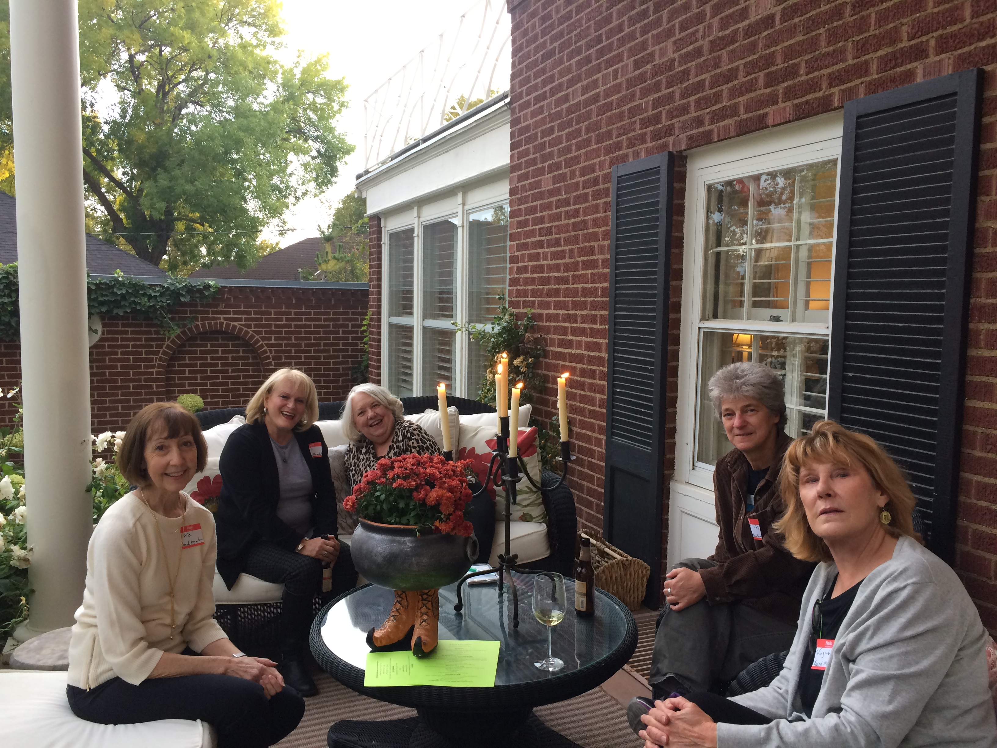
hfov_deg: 61.7
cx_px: 498
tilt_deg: -4.2
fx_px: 835
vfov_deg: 48.2
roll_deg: -0.2
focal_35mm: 29
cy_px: 374
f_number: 2.2
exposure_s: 1/30
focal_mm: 4.15
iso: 64
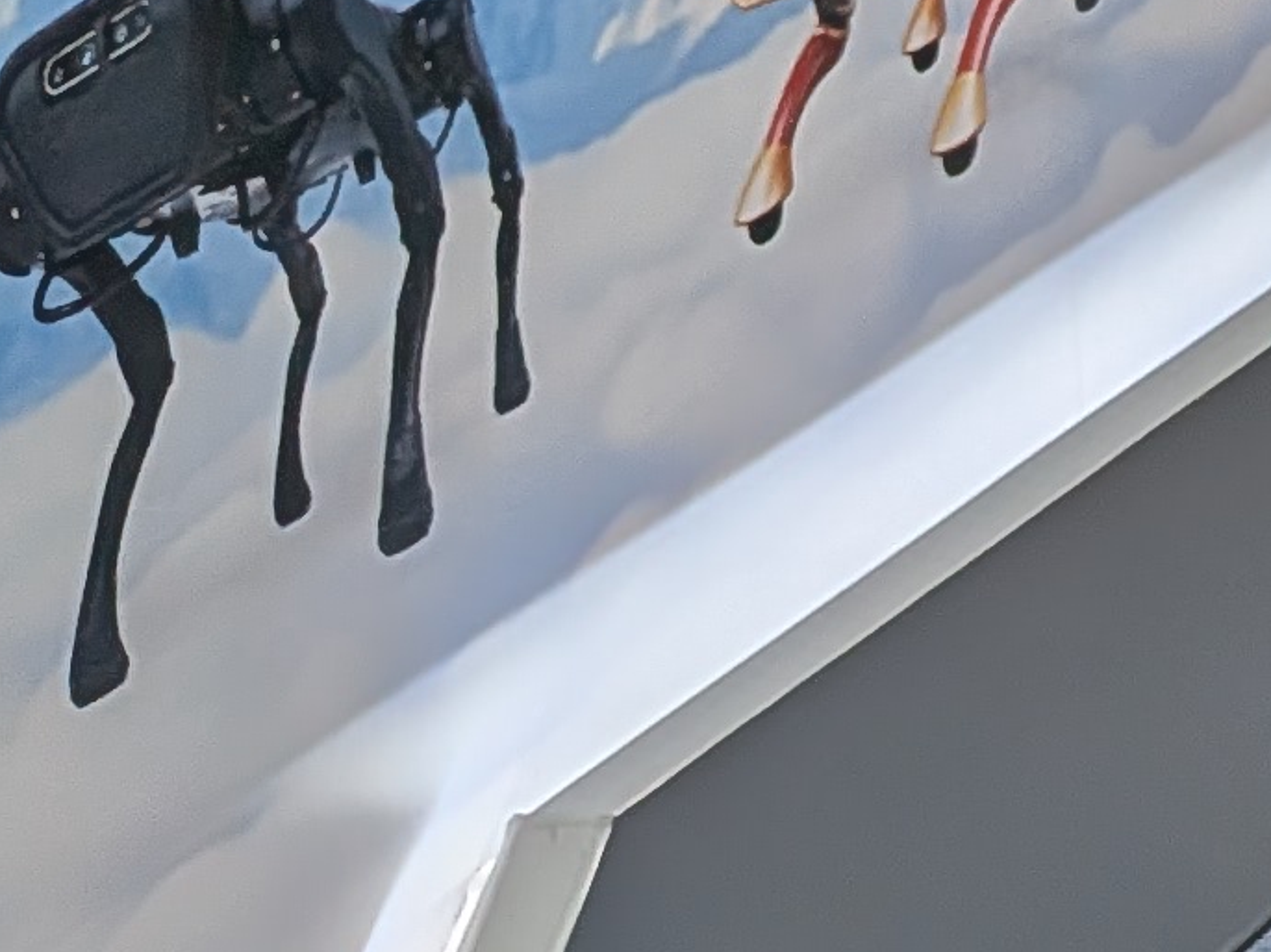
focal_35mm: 140
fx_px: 5139
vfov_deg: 9.6
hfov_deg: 11.4
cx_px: 3155
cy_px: -1217
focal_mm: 4.53
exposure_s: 1/100
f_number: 1.7
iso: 68
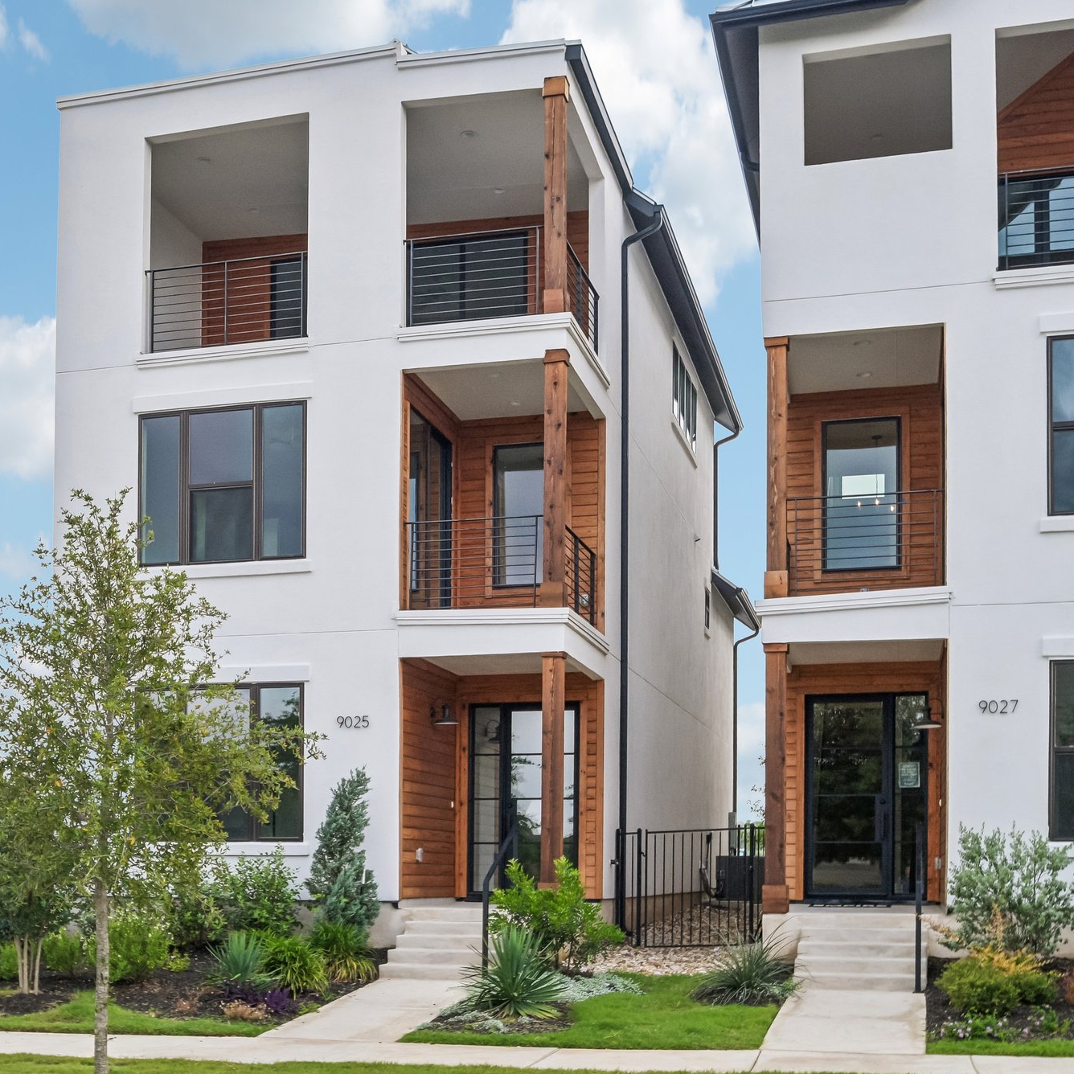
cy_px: 537
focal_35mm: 43
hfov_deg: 38.8
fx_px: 1509
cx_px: 364
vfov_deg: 39.2
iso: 400
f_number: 8
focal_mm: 22
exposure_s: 1/320
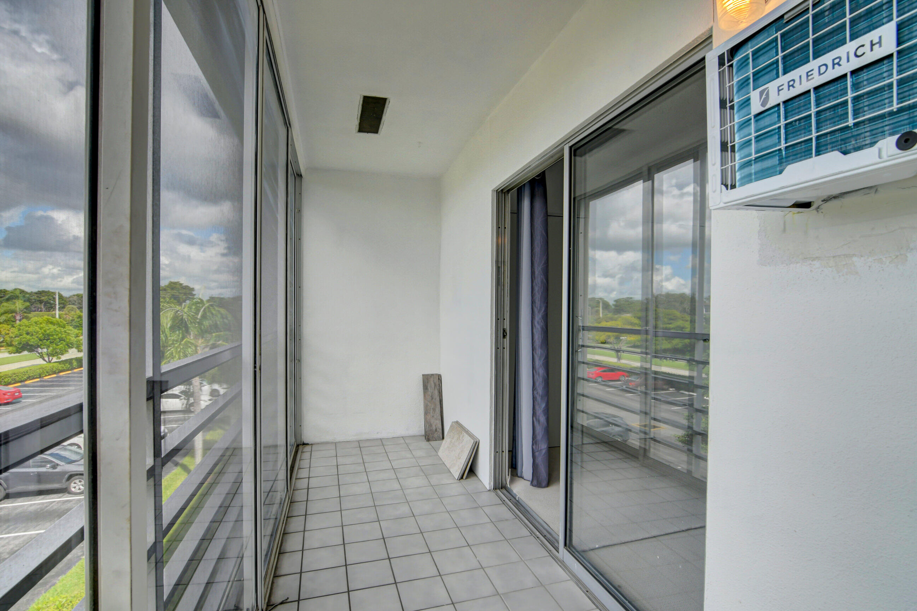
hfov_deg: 96.7
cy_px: 306
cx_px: 458
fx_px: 408
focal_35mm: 16
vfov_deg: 73.7
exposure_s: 1/80
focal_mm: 11
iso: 320
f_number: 8
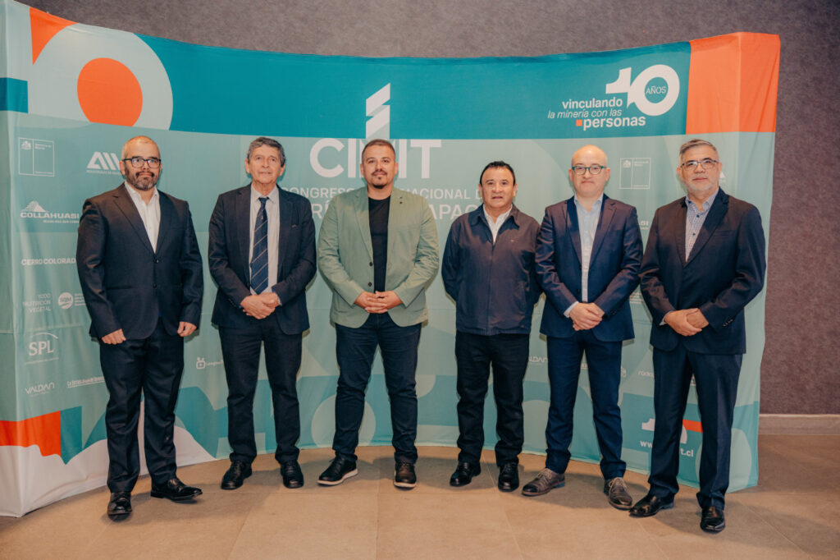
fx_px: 816
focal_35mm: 35
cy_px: 280
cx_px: 420
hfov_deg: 54.4
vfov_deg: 37.8
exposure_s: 1/125
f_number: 3.5
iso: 1600
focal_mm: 35
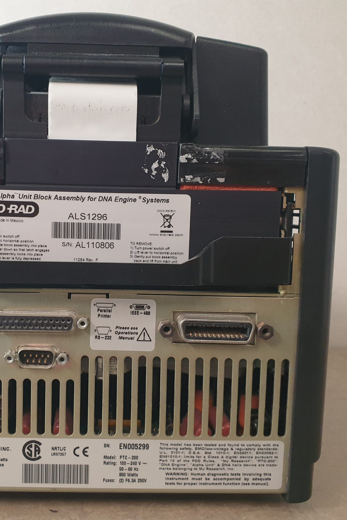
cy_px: 264
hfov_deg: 35.4
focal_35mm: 37
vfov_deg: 51.9
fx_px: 535
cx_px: 102
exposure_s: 1/50
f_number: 2.4
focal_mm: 4.3
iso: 250
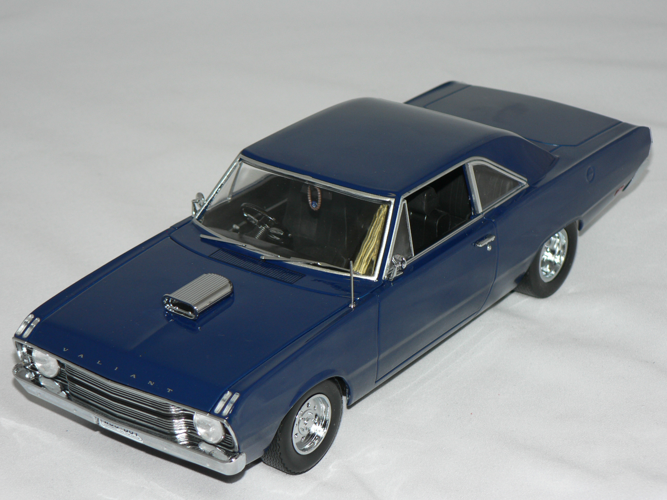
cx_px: 334
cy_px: 250
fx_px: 1792
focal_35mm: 93
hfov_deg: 21.1
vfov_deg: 15.9
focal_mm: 15.5
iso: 80
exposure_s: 1/60
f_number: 3.2
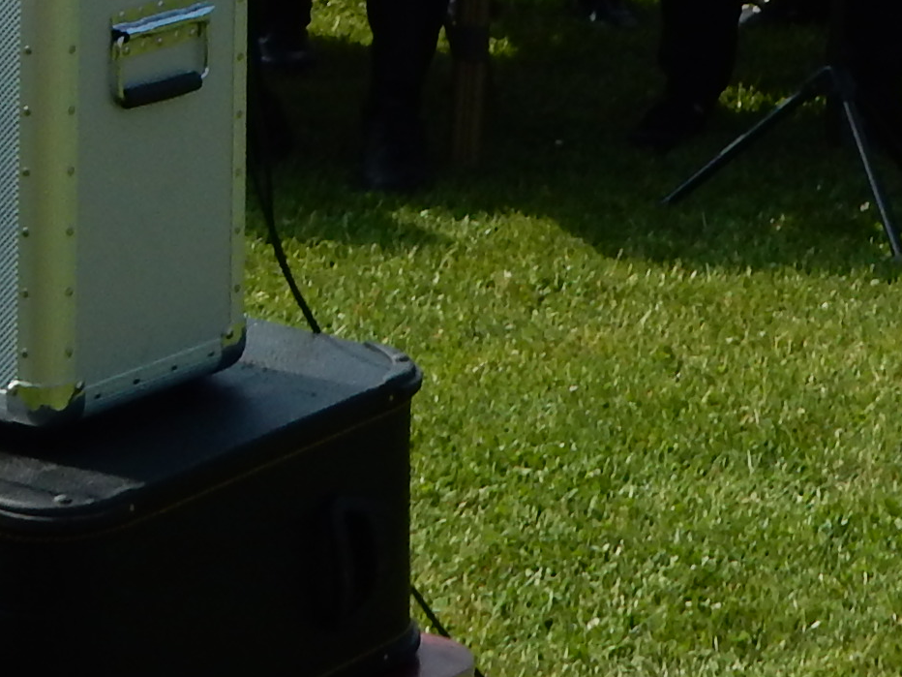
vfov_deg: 7.9
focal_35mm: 178
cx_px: 477
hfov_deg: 11.1
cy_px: -754
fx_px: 4638
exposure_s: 1/1000
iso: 125
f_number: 4
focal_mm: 6.4
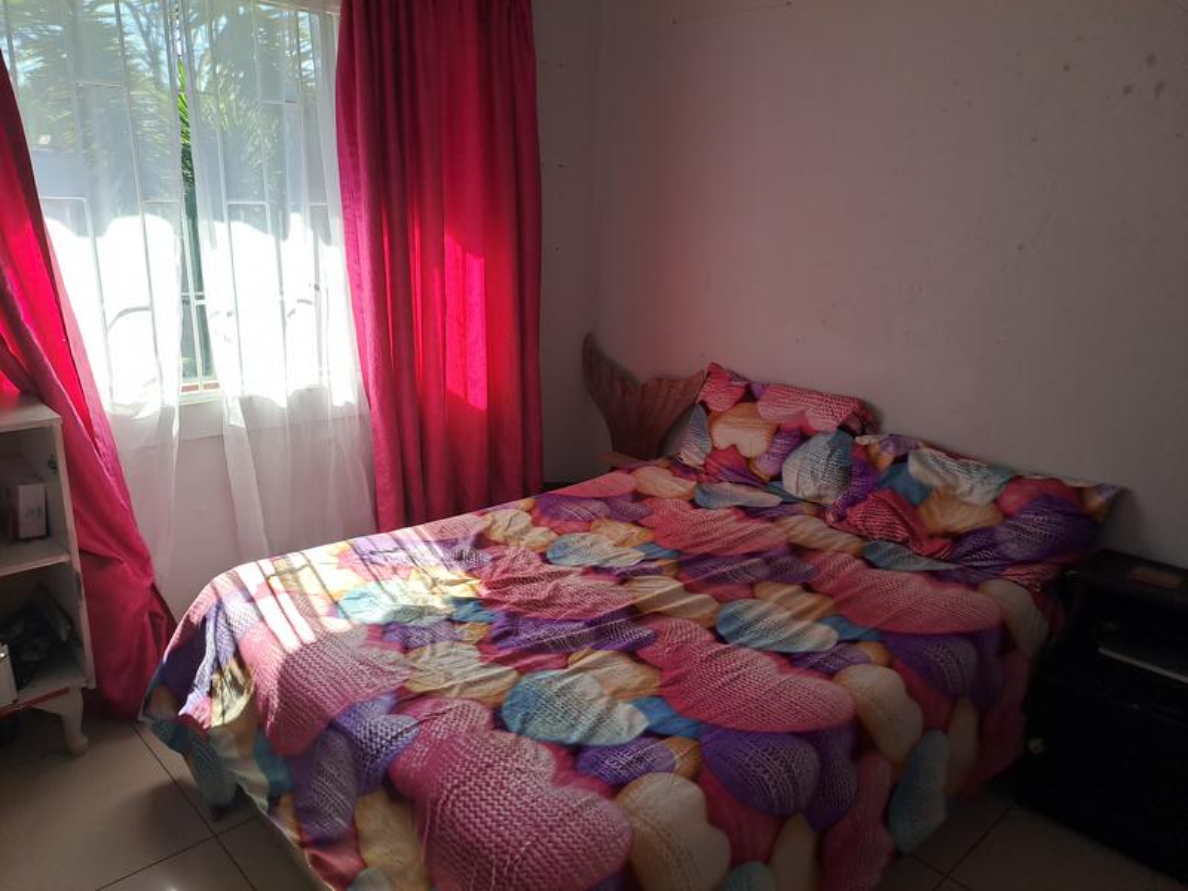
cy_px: 446
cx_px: 594
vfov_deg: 54.9
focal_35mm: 25
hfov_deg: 69.4
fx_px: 858
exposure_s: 1/246
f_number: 1.8
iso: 32
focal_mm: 4.65
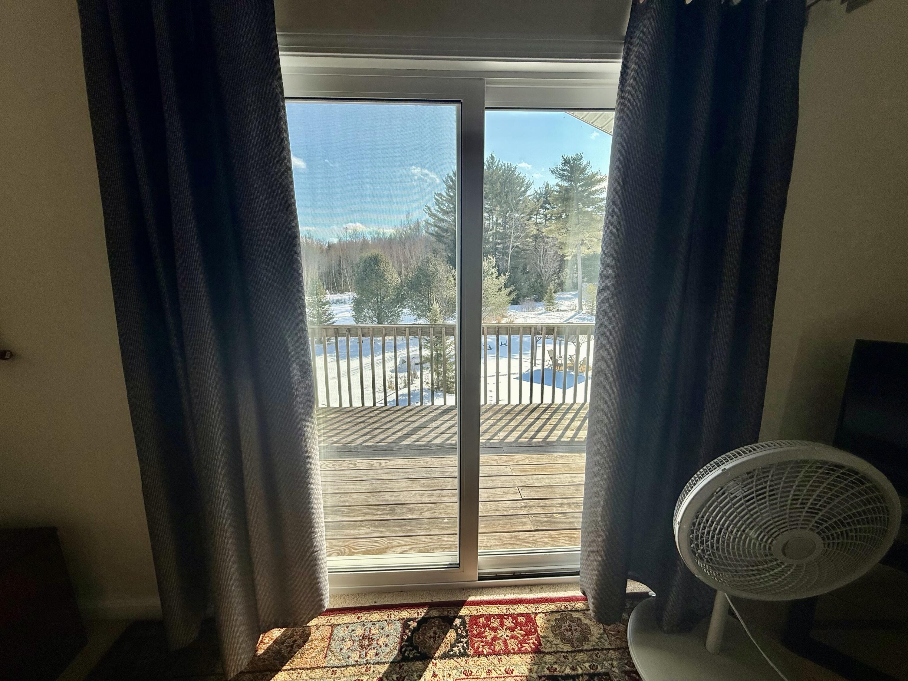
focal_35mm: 14
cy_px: 340
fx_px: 367
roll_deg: +0.0
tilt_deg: -11.5
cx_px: 454
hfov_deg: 102.1
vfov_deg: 85.7
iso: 50
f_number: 2.2
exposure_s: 1/1033
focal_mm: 2.22
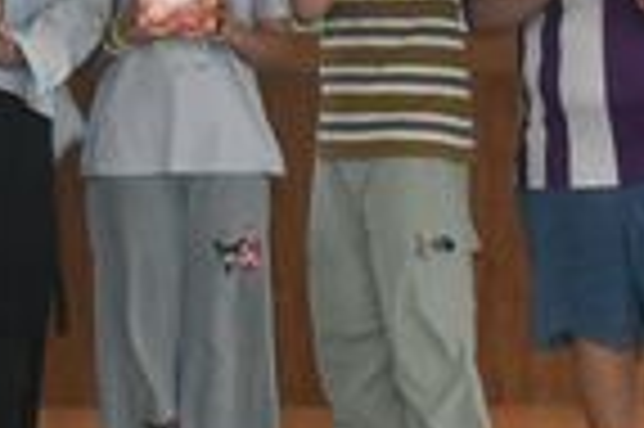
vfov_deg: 5.4
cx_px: 77
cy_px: -336
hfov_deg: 8.2
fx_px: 4503
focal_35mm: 252
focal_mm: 48
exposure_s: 1/320
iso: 3200
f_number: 4.5
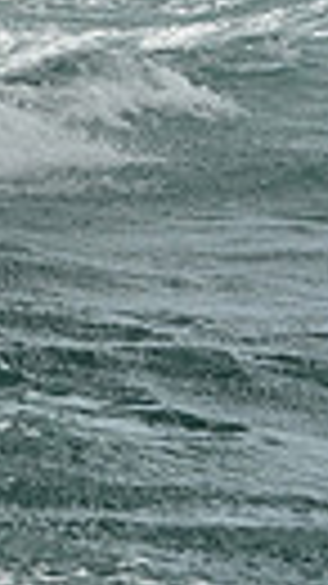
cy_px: -173
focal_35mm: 382
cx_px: -926
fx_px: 5914
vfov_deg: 5.6
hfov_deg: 3.1
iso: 320
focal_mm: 82
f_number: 9
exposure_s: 1/1250
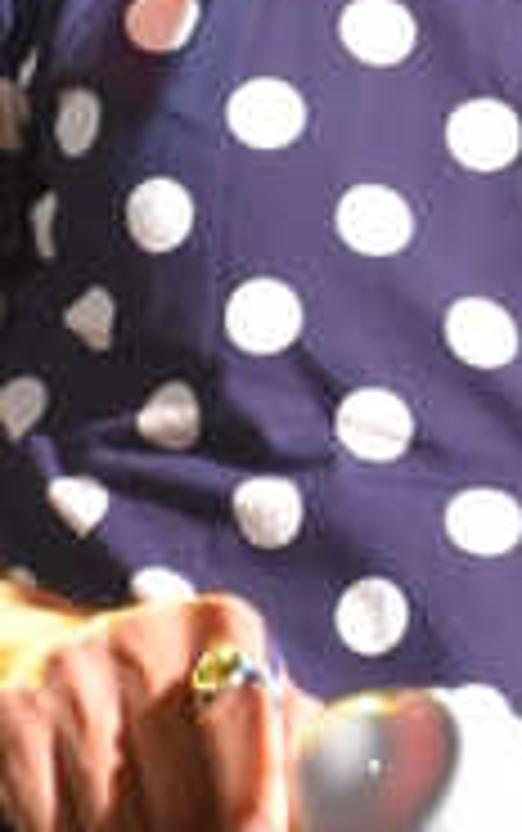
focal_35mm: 568
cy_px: -427
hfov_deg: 2.3
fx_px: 12899
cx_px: 736
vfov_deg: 3.7
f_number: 5.6
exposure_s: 1/60
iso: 1800
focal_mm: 86
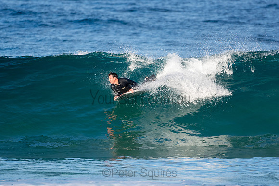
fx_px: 5814
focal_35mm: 750
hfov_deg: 2.7
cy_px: 93
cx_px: 140
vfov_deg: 1.8
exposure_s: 1/1250
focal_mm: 500
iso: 360
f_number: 5.6
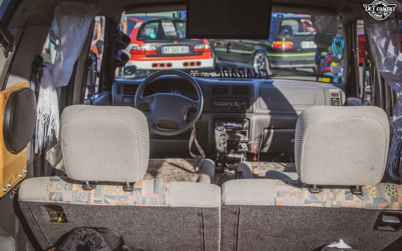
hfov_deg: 33.0
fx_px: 679
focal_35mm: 62
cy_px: 123
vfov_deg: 21.0
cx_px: 201
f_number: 7.1
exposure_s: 1/200
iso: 100
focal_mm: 40
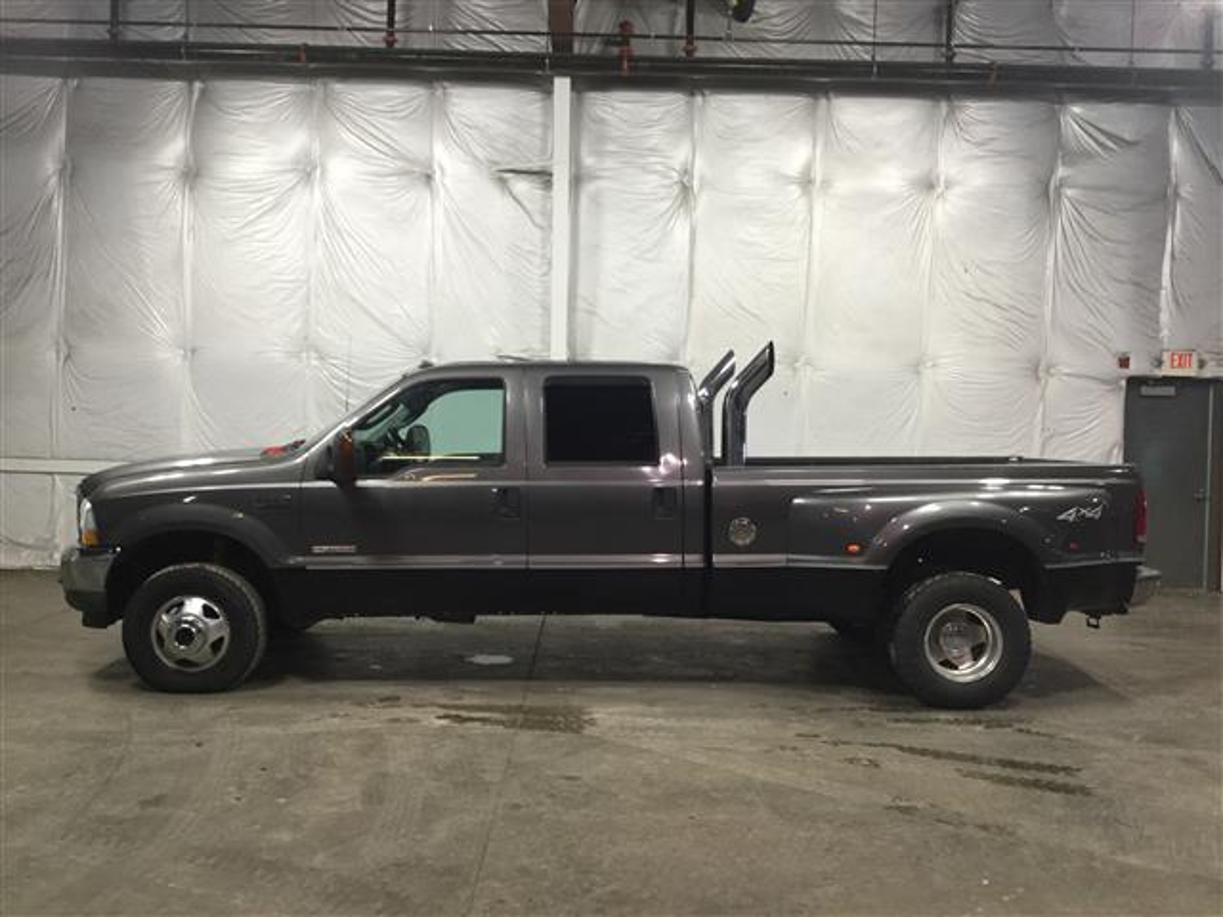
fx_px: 1095
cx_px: 612
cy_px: 458
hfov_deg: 58.4
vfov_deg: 45.4
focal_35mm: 31
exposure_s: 1/30
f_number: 2.4
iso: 64
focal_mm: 3.3
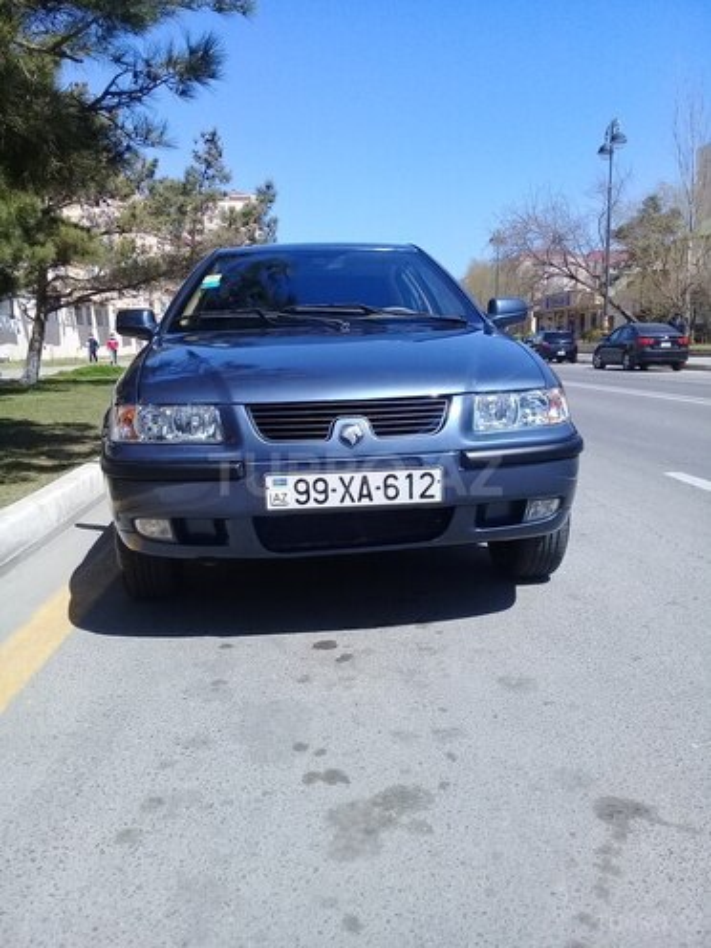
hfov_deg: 45.4
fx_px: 849
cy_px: 474
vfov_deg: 58.4
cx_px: 356
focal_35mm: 31
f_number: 2.2
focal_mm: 3.3
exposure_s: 1/984
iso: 50
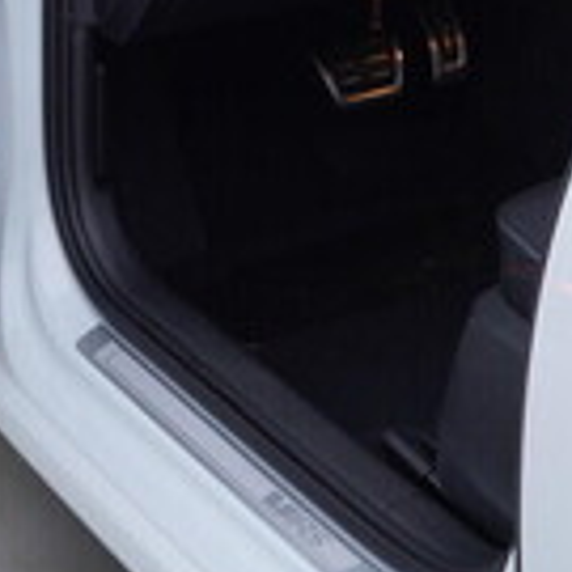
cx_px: 89
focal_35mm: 125
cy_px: -57
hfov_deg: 13.9
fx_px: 2337
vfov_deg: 13.7
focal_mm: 24
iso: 125
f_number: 4
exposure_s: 1/80
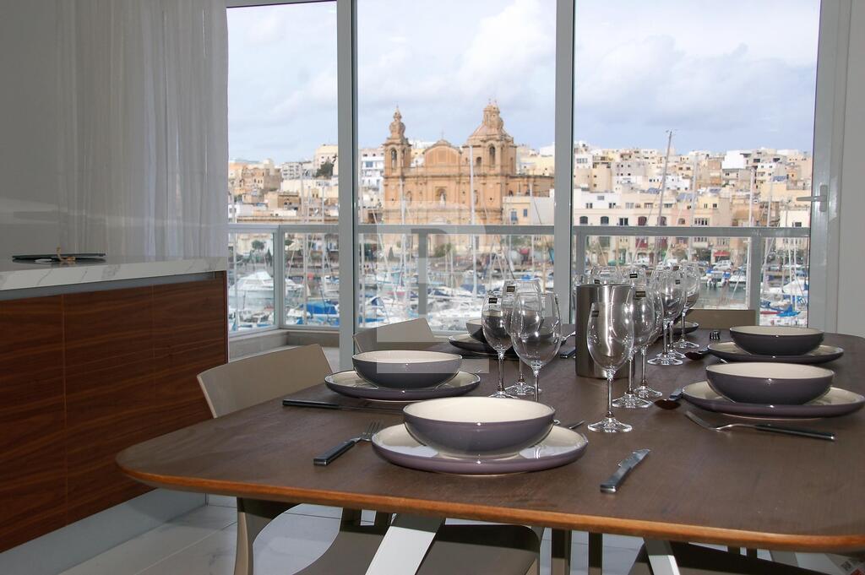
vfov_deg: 30.8
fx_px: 1044
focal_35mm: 44
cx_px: 432
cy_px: 288
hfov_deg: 45.0
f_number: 7.1
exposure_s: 1/400
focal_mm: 29
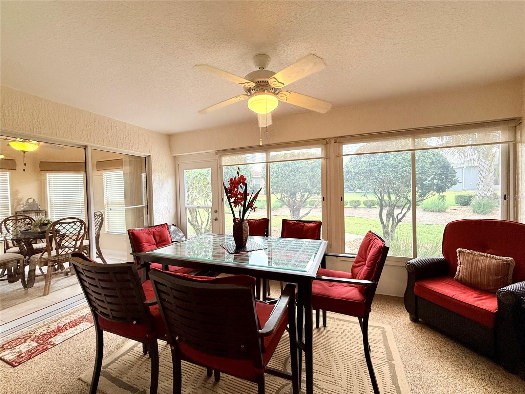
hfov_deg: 102.1
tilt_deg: -0.9
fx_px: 212
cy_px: 197
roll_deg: +1.6
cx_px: 262
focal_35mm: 14
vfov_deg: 85.7
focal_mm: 2.22
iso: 160
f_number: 2.2
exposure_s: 1/120
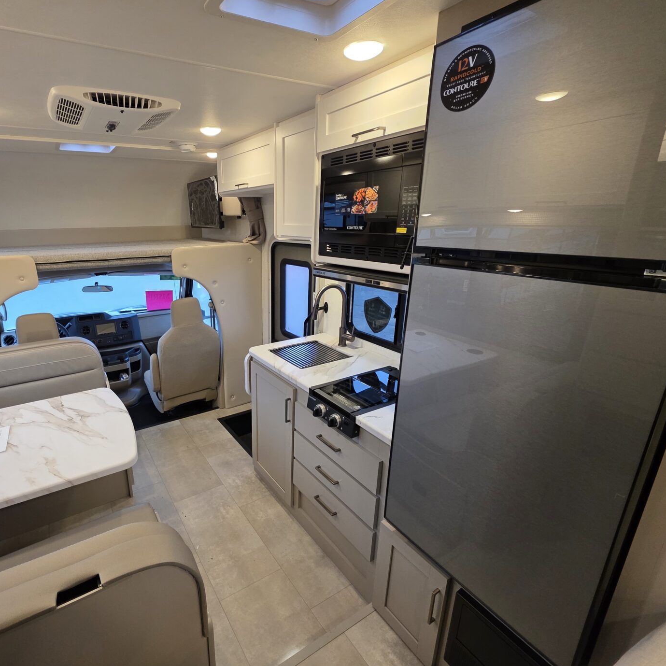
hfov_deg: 85.9
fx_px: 348
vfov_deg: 87.4
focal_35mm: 16
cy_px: 331
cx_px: 254
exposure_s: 1/120
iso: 250
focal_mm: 2.2
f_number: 1.9
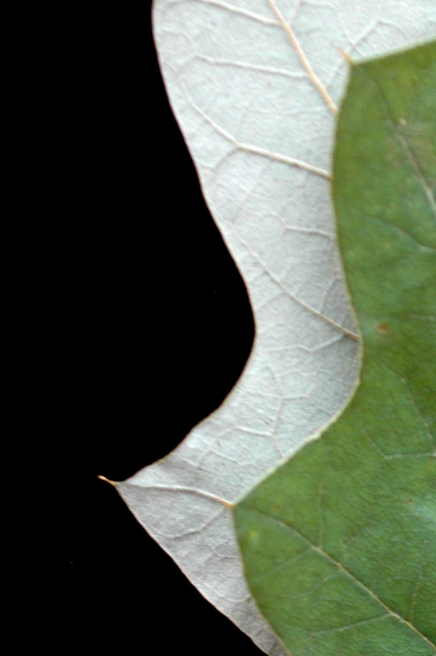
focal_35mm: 168
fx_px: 3058
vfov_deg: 12.2
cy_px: 578
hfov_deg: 8.0
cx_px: 592
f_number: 3.5
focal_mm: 40
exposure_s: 1/60
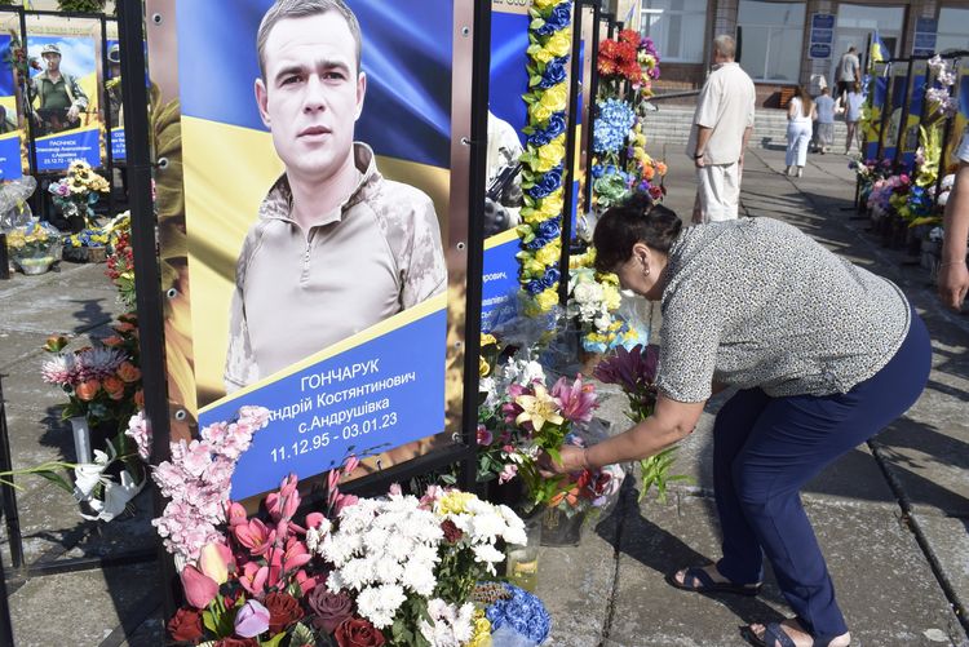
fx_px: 889
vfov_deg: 40.0
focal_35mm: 33
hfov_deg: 57.2
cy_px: 324
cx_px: 484
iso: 200
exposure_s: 1/400
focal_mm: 22
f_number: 10
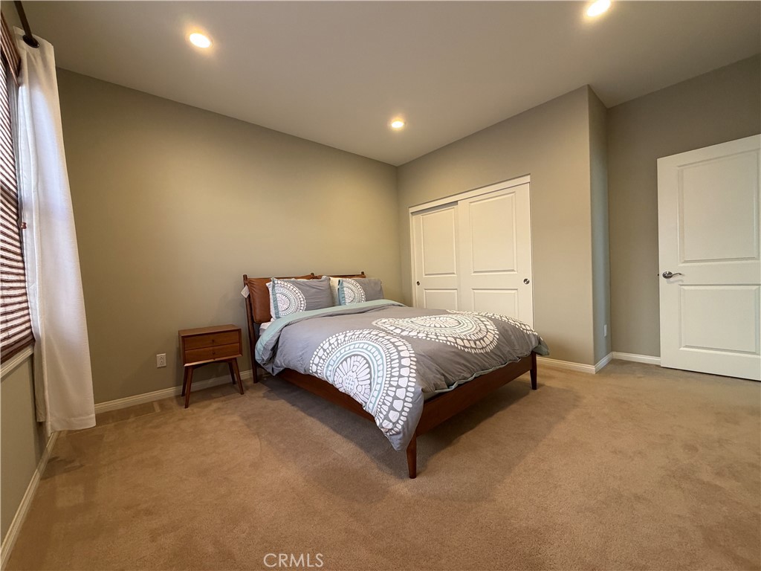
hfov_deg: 102.1
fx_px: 308
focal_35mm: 14
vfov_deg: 85.7
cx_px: 380
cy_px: 286
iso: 200
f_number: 2.2
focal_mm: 2.22
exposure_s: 1/60
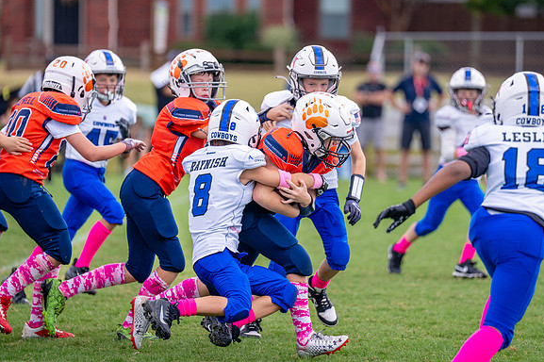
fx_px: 3791
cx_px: 270
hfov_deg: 8.2
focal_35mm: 251
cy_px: 160
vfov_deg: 5.5
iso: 400
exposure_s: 1/3200
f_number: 2.8
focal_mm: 200
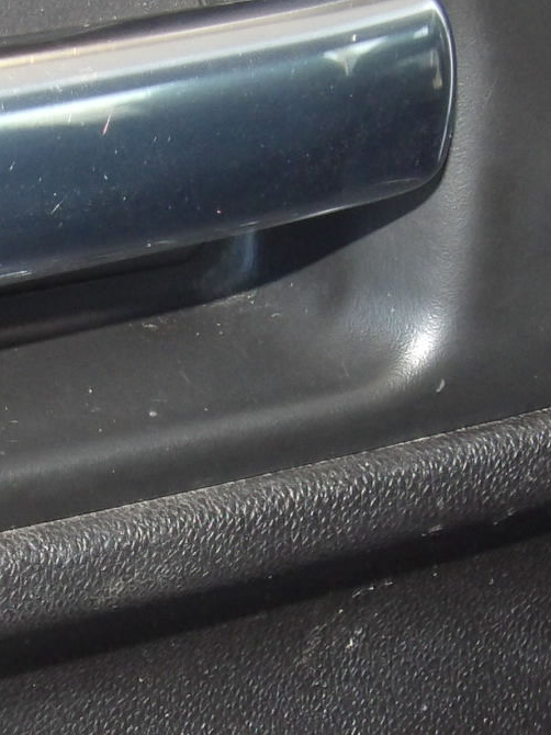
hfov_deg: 8.3
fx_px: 3780
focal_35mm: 178
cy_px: 451
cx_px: 212
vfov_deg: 11.1
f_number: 3.8
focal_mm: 8.2
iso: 200
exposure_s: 1/33
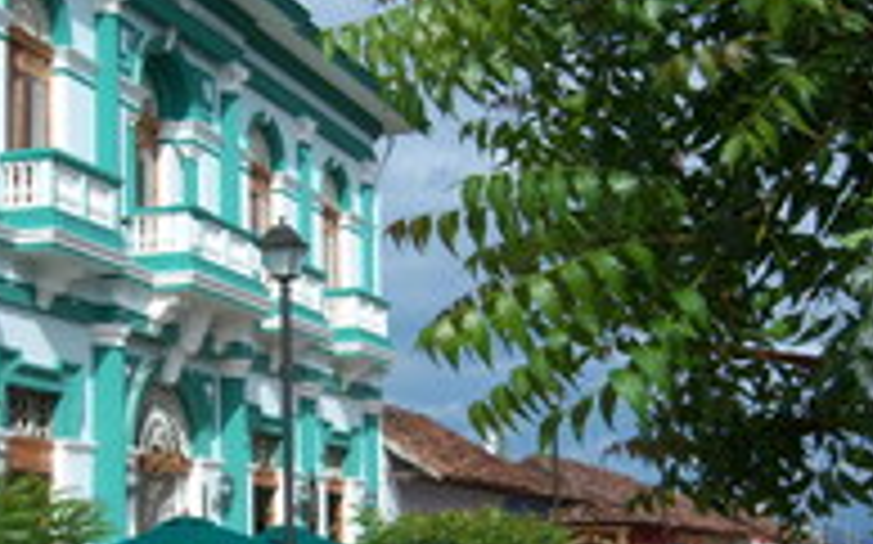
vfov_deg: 18.0
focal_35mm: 72
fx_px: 1712
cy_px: 405
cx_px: 281
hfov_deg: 28.4
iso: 80
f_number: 4.8
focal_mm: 7.5
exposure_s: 1/1000
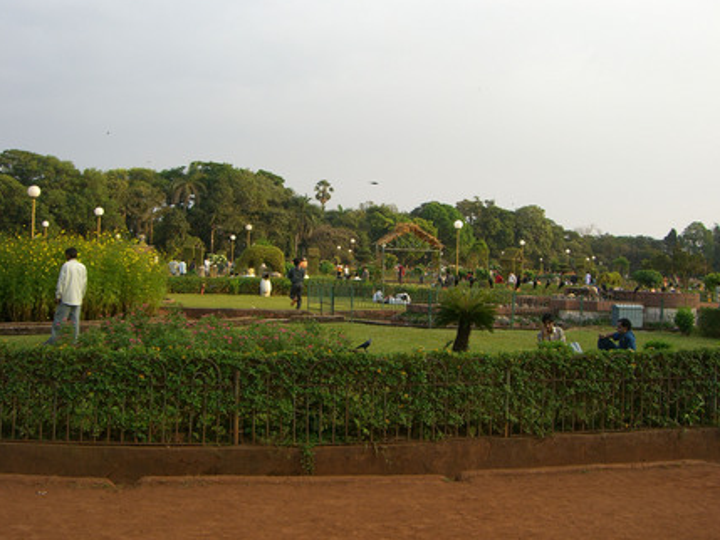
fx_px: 811
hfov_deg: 47.8
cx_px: 364
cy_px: 267
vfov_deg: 36.8
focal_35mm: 39
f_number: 4.3
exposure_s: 1/160
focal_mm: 6.2
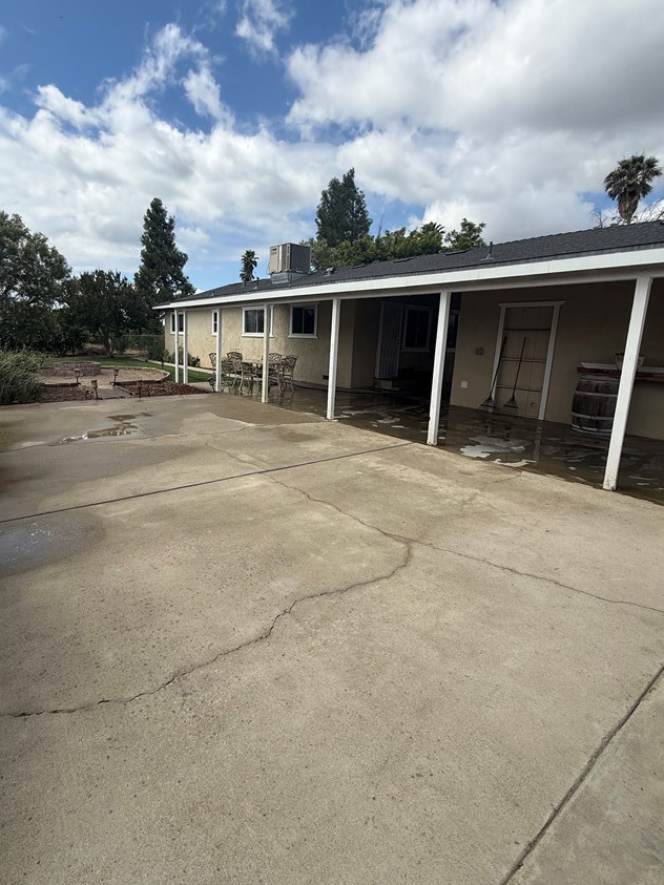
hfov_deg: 74.0
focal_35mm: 17
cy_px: 415
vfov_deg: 90.9
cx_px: 271
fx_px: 435
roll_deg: -1.7
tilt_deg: -10.2
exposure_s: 1/2410
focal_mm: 2.22
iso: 50
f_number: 2.2
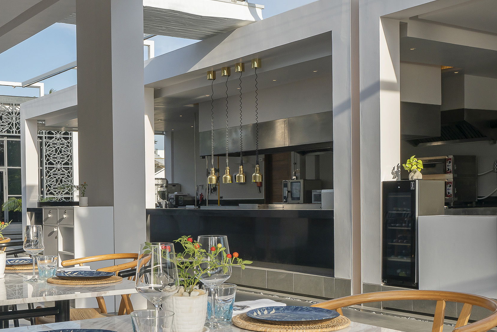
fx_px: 469
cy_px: 214
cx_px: 182
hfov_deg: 55.0
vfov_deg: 38.6
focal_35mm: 34
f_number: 13
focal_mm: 16
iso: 250
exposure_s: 1/200
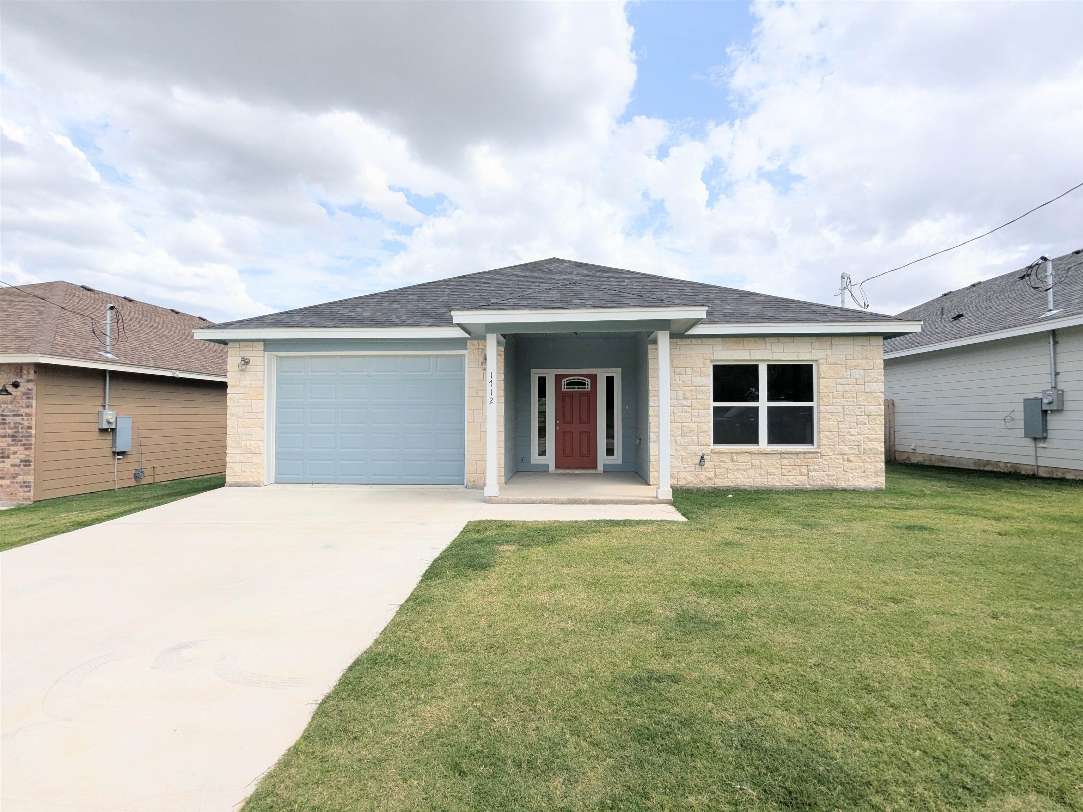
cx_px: 542
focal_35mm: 16
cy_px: 406
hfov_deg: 94.5
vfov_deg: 78.1
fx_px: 501
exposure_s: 1/1821
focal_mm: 2.35
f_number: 2.2
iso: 47
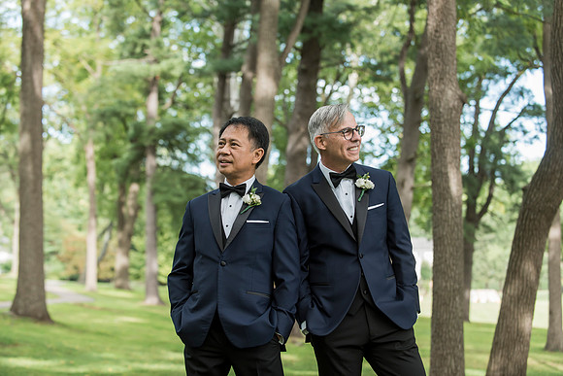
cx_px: 282
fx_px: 1095
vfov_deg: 19.5
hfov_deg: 28.8
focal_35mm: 70
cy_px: 188
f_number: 3.5
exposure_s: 1/400
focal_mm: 70
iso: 400
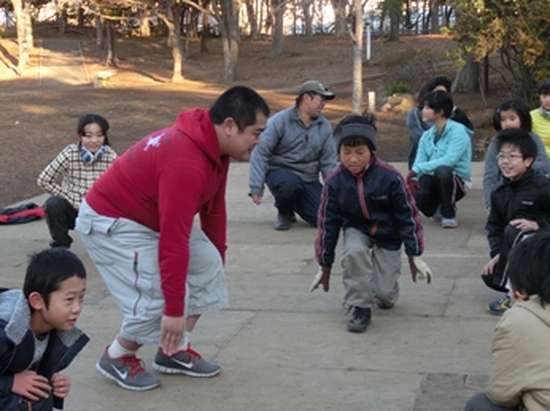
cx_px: 200
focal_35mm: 68
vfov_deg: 21.6
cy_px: 190
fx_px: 1080
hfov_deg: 28.5
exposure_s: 1/320
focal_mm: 8.29
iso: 400
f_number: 4.2
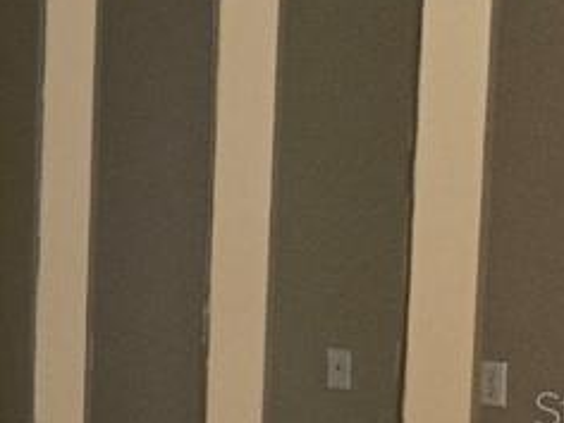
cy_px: 409
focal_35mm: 156
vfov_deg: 9.5
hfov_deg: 9.6
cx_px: -1152
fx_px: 2542
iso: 250
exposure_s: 1/120
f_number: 1.7
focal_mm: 6.3
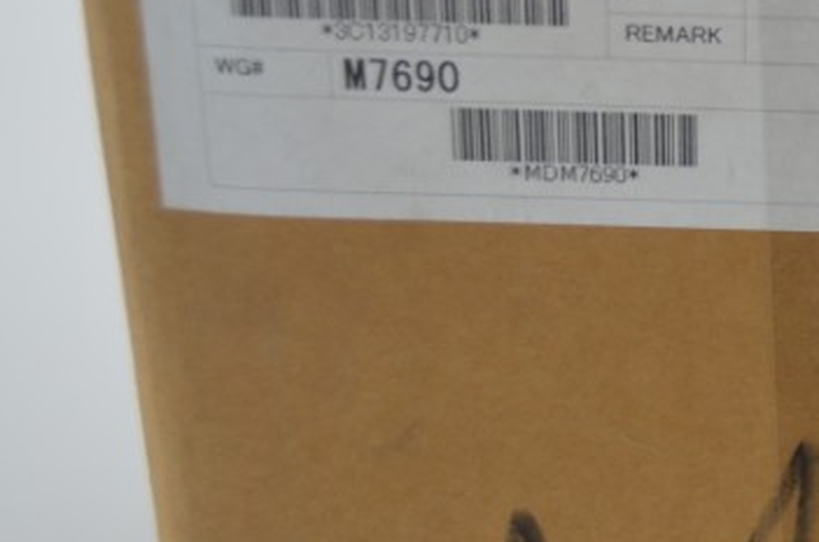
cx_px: 1164
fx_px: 2700
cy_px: 119
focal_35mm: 119
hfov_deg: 16.0
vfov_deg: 11.4
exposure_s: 1/60
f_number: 4
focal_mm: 24
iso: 400
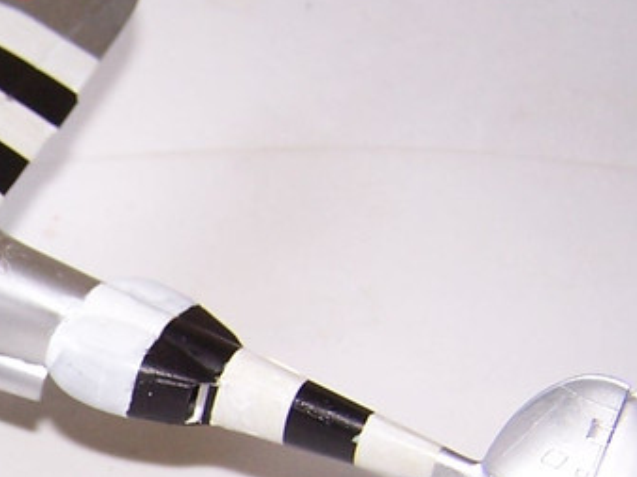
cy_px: 562
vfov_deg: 12.1
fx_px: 2207
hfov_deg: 15.3
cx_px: -282
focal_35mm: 120
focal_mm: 6.3
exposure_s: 1/60
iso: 80
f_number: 2.8
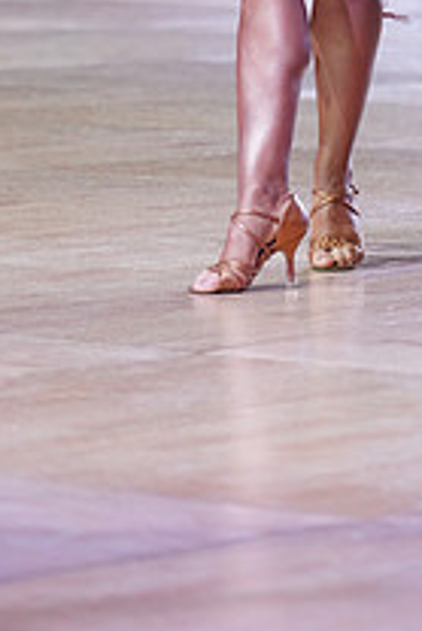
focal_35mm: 315
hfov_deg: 4.4
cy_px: -173
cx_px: 502
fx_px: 5529
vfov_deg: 6.5
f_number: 2.8
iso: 2000
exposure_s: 1/500
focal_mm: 113
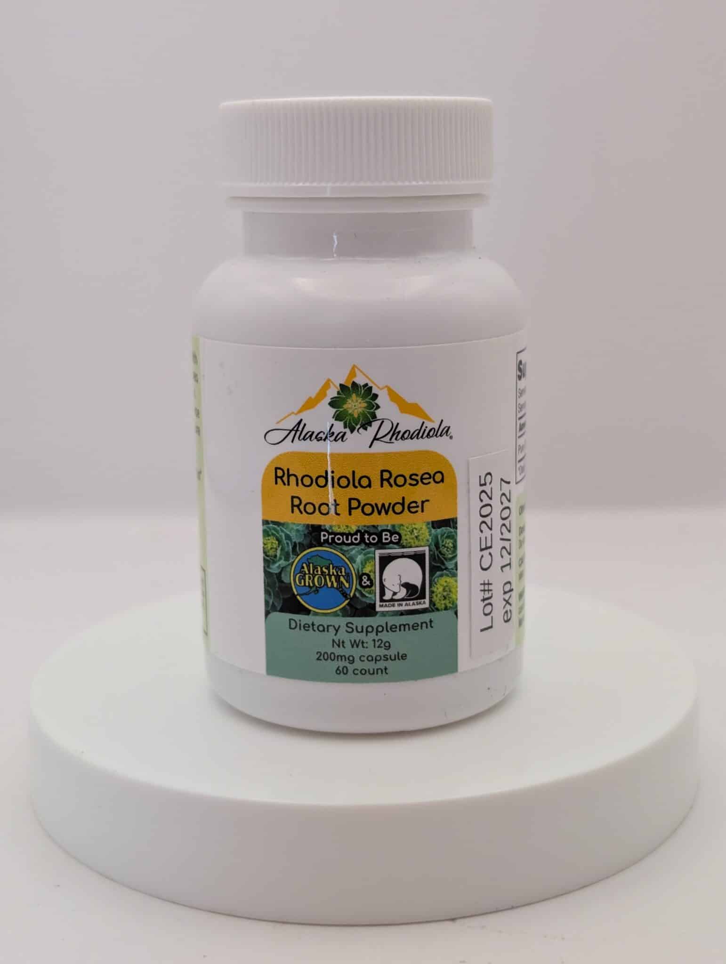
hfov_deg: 29.7
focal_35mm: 49
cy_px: 482
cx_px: 363
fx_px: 1367
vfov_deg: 38.9
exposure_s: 1/110
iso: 327
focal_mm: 6.9
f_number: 1.68
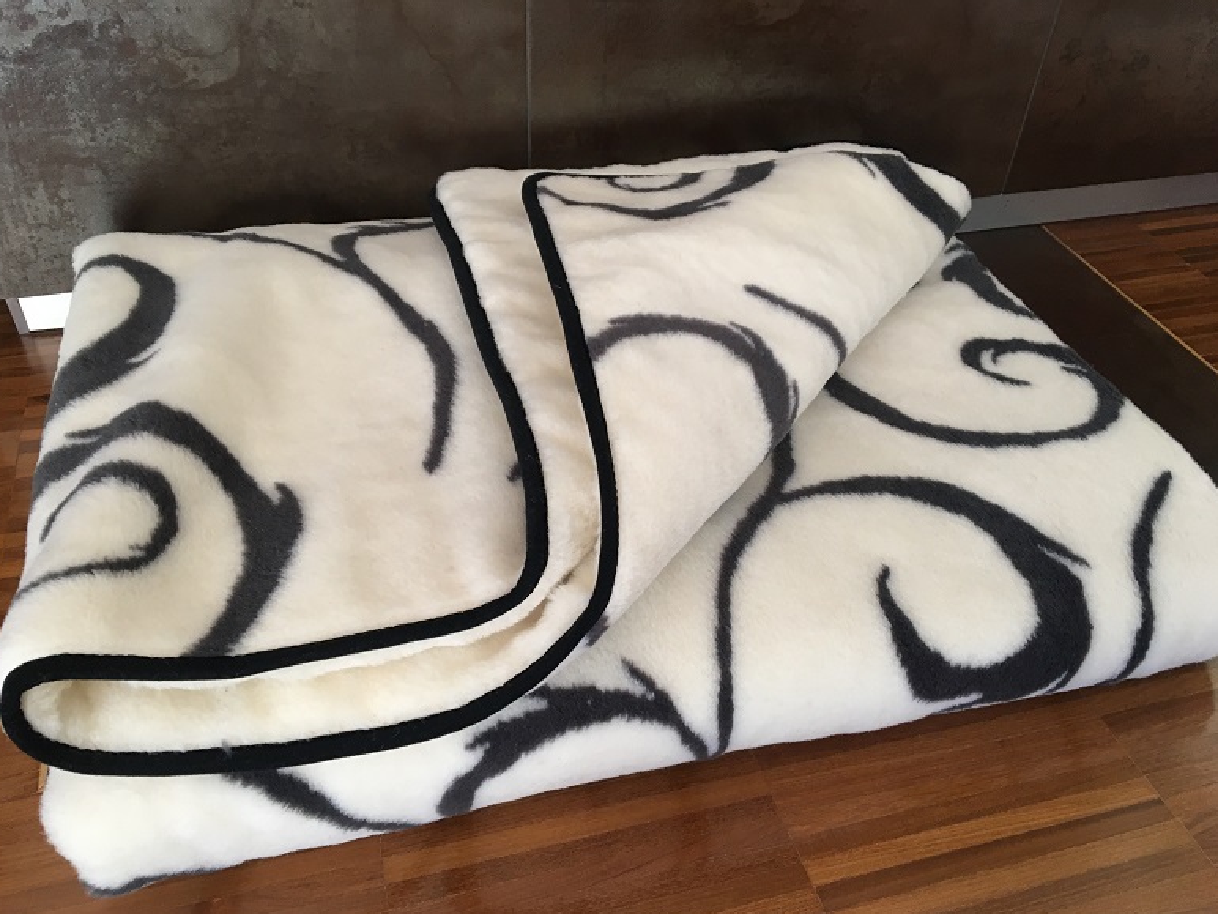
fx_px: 1056
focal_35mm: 30
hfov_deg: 60.0
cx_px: 607
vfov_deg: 46.8
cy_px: 471
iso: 100
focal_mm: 4.15
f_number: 2.2
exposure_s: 1/33
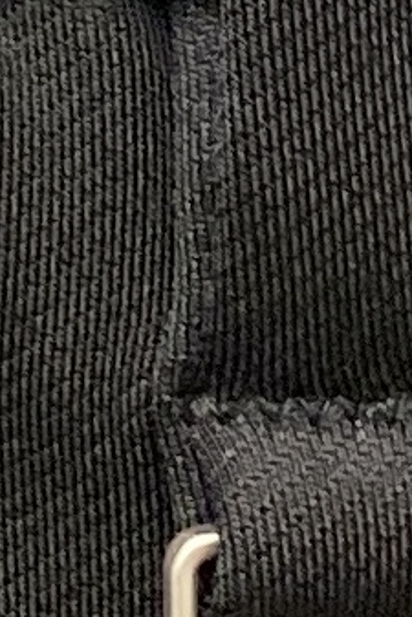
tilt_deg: -4.6
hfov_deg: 15.8
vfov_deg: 21.1
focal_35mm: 86
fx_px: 1475
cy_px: 833
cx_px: 331
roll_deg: -1.1
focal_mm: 4.25
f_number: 1.8
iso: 125
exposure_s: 1/118
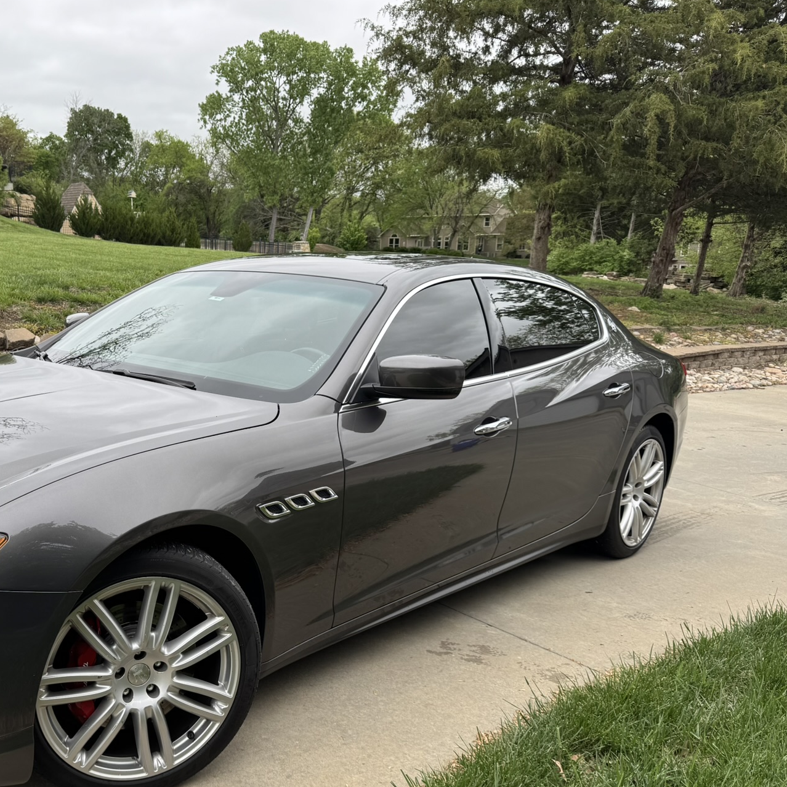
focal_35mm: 34
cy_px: 454
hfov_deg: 46.9
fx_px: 875
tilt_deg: -14.5
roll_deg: -0.2
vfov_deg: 48.3
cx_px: 210
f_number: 1.78
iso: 80
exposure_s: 1/832
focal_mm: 6.76
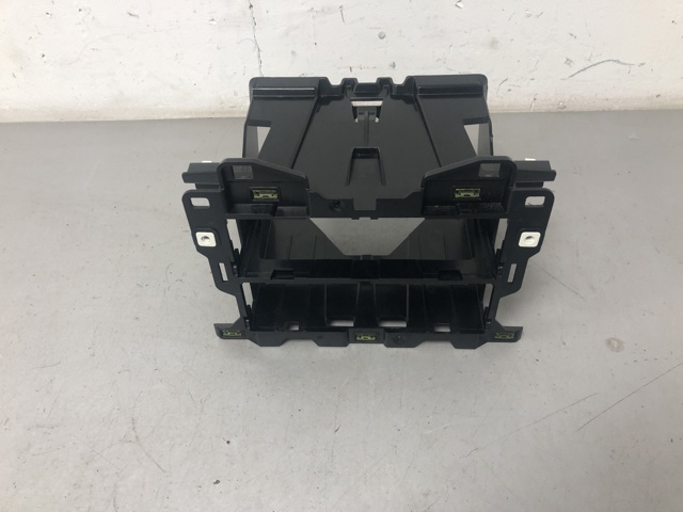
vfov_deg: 49.7
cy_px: 256
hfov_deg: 63.4
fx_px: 552
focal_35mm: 28
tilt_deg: -46.8
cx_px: 342
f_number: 1.8
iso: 40
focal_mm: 4
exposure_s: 1/33
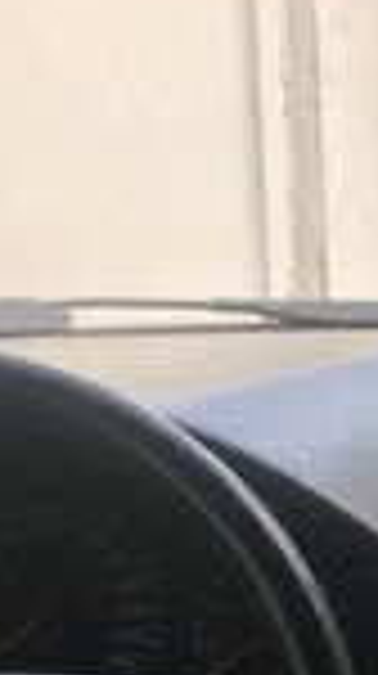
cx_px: 756
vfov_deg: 14.7
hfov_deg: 8.3
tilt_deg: -20.4
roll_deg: -0.7
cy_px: 907
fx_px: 2485
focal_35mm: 139
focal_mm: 4.15
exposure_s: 1/100
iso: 50
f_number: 2.2
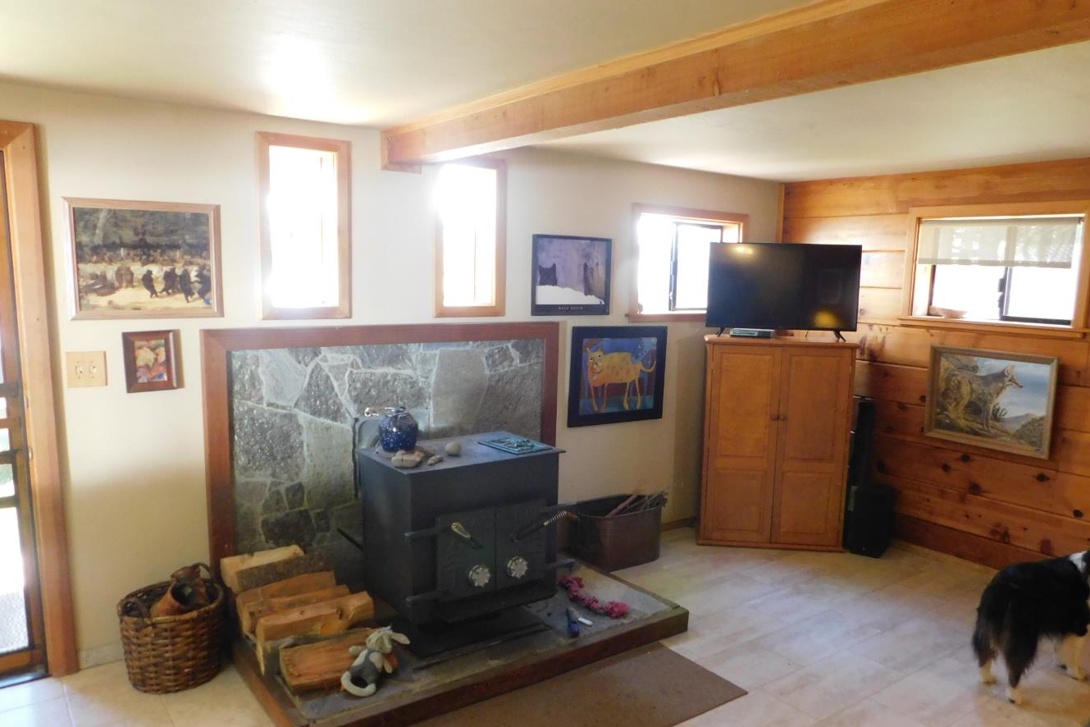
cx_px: 550
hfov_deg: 67.4
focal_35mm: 27
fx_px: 817
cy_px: 402
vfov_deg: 47.8
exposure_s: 1/30
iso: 400
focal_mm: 4
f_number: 3
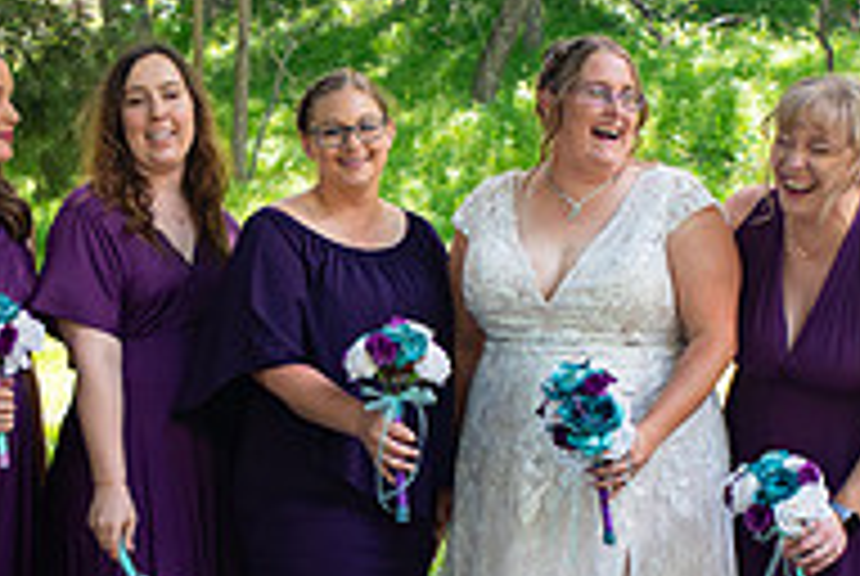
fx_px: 2369
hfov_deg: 20.6
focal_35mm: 99
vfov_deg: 13.9
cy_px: 345
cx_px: 495
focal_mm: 26
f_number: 5
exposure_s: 1/125
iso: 250
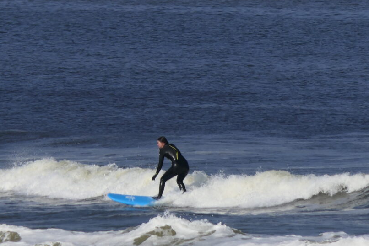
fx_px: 12499
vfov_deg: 1.1
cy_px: 99
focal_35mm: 1219
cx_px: 146
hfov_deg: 1.7
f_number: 4.5
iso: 125
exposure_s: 1/2000
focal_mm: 176
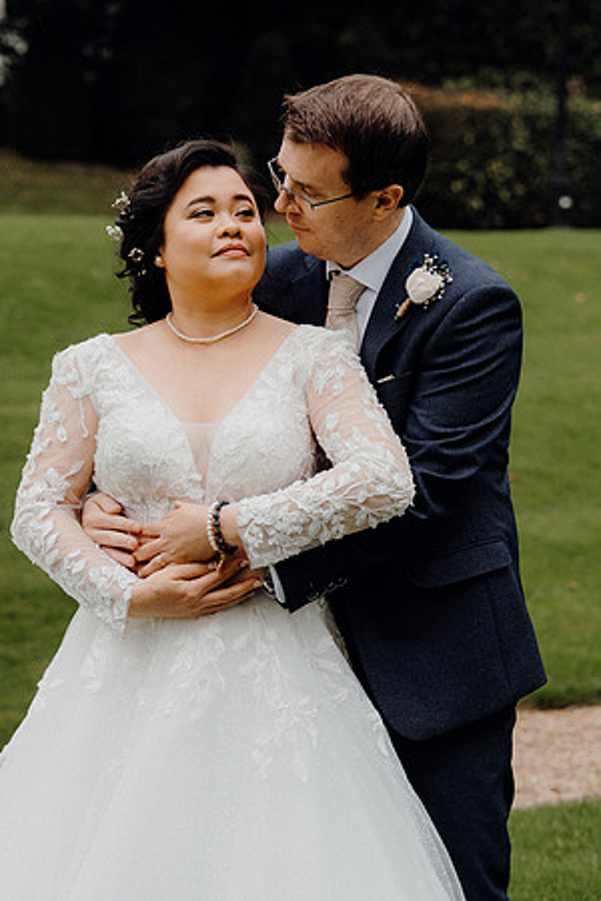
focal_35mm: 105
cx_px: 300
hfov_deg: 13.0
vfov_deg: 19.5
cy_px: 450
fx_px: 2629
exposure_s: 1/160
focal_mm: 70
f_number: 3.5
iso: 400
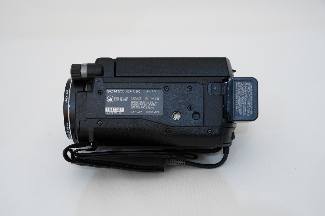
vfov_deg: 19.4
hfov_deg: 28.9
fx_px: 631
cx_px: 162
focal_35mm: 70
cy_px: 108
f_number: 8
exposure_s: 1/125
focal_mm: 70
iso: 2000
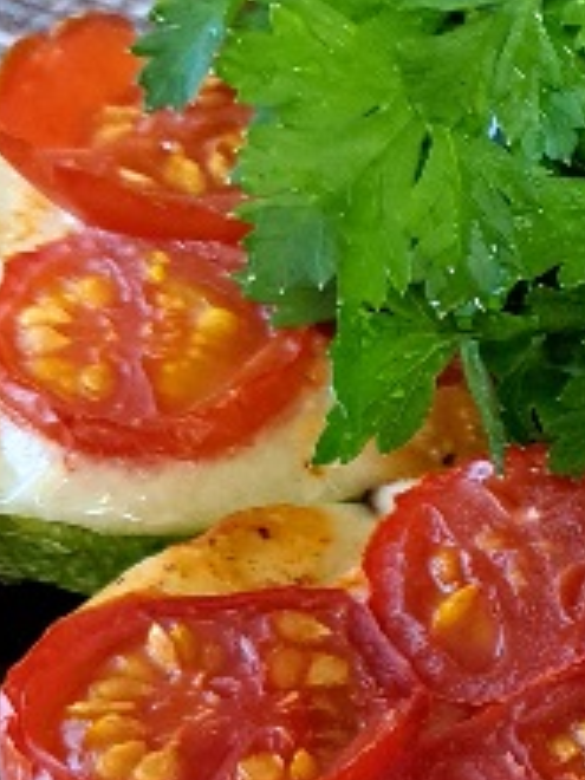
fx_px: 2276
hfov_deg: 12.8
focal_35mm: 101
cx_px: 1179
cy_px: 592
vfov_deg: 19.3
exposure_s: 1/50
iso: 400
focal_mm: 5.23
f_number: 1.8
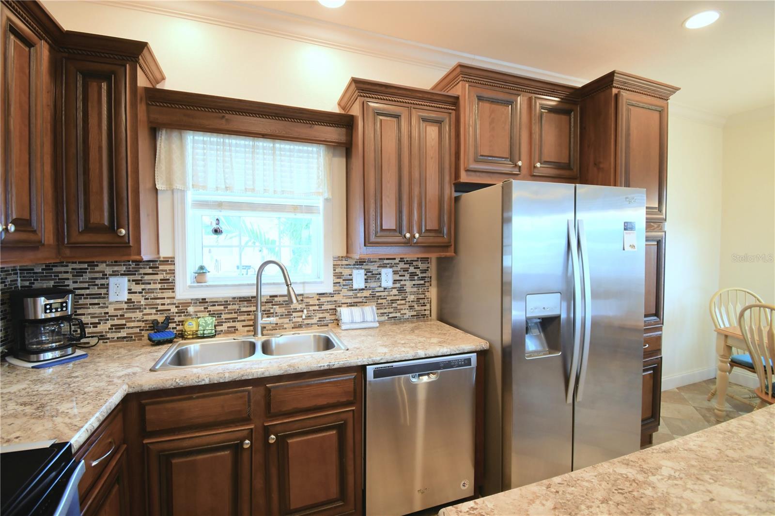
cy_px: 258
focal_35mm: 15
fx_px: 323
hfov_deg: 100.4
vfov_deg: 77.3
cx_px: 388
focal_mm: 10
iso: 400
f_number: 4.5
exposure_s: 1/80
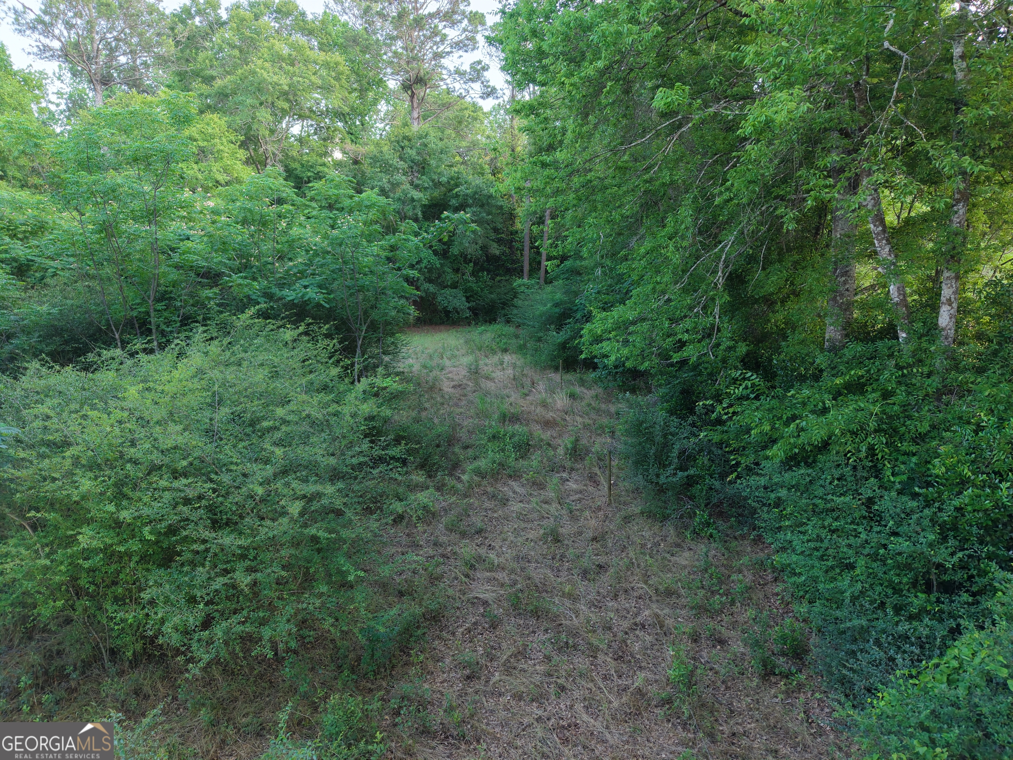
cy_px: 380
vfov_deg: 56.8
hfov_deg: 71.6
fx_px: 702
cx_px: 506
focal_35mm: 24
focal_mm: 8.67
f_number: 1.8
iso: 100
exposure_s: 1/80
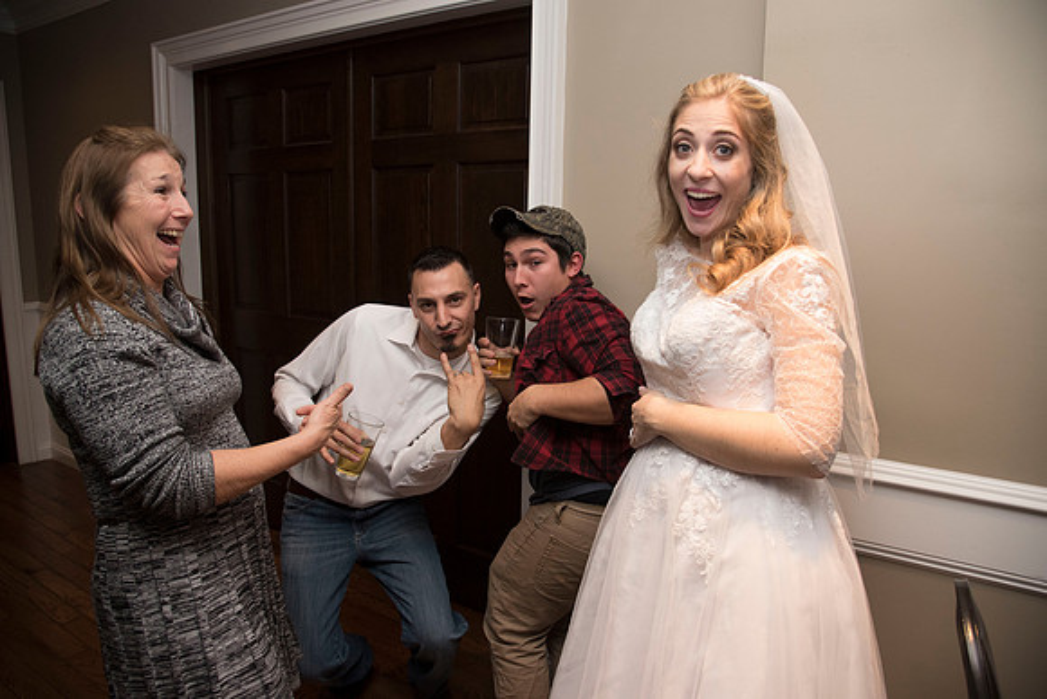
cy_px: 350
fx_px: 698
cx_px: 524
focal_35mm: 24
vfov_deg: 53.2
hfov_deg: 73.7
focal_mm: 24
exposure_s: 1/200
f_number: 5
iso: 2000
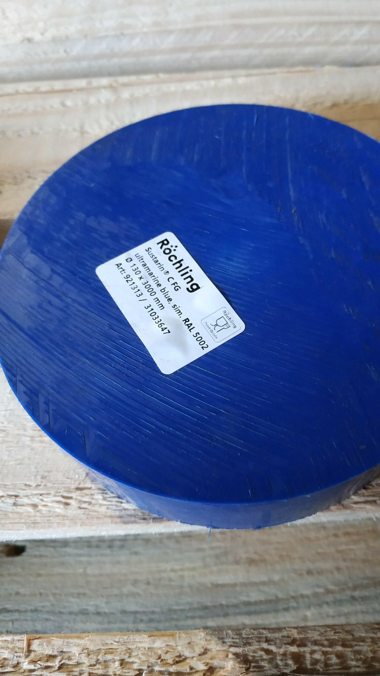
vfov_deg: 69.8
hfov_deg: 42.6
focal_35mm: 27
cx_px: 232
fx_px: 484
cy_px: 328
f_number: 1.9
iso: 500
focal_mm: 3.94
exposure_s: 1/20
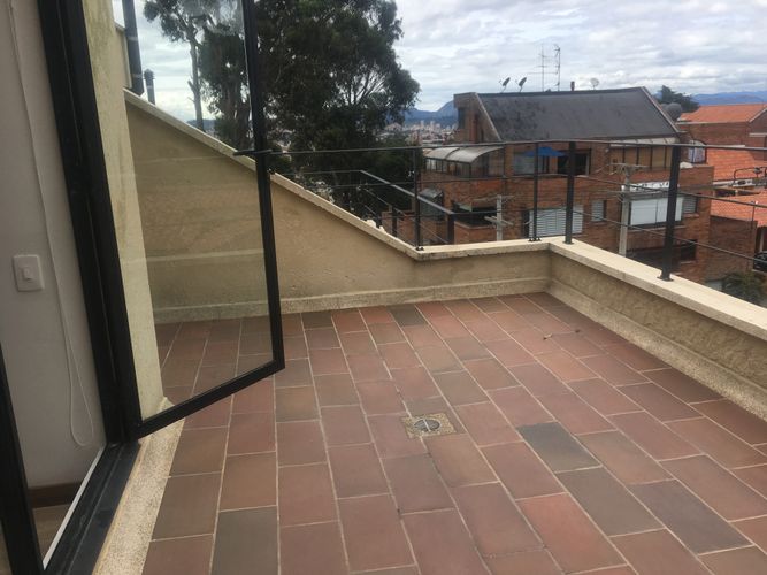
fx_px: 642
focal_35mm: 29
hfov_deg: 61.7
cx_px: 384
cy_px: 288
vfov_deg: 48.2
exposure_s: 1/1166
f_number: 2.2
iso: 25
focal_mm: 4.15
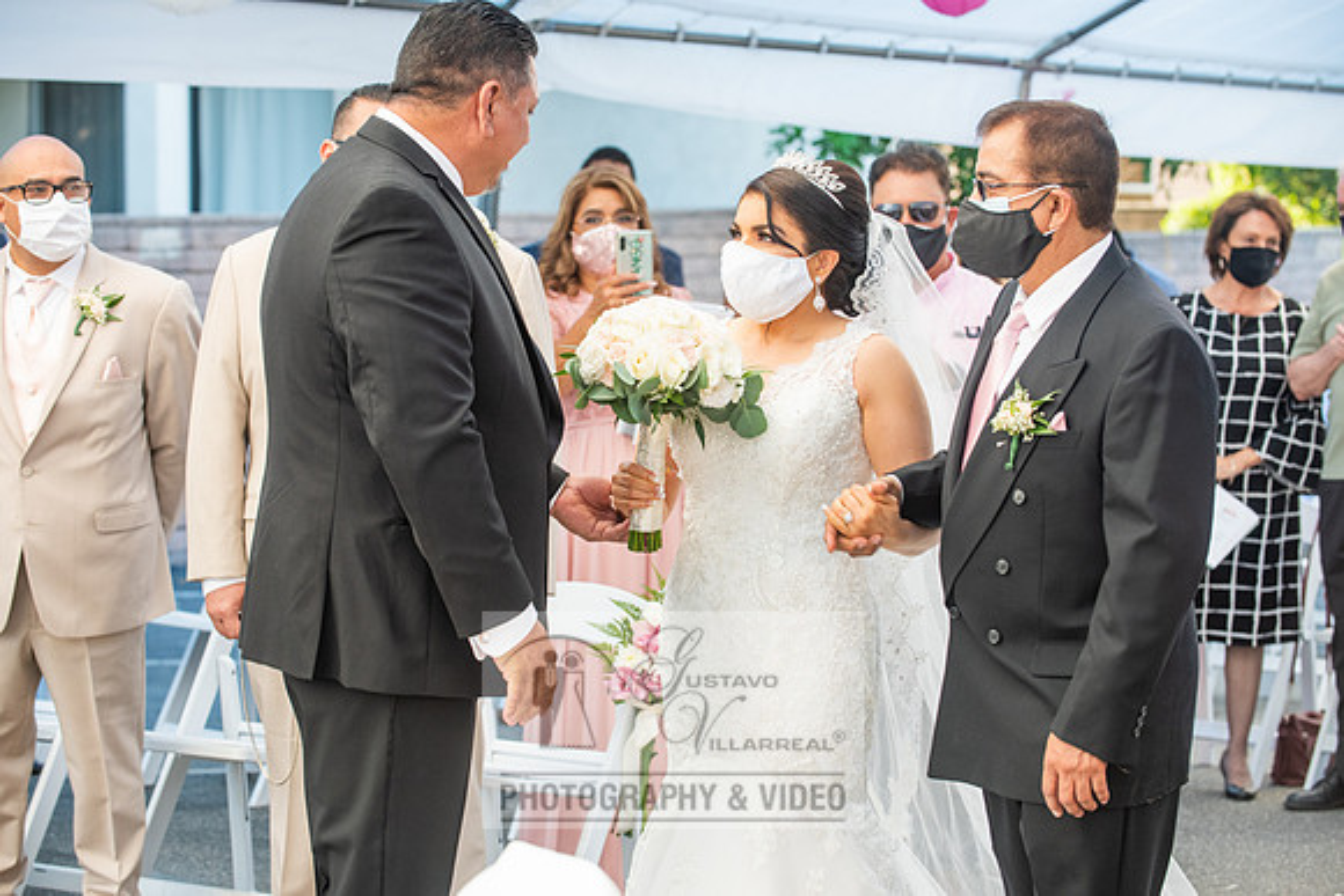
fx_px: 3791
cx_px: 672
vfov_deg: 13.5
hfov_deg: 20.1
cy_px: 448
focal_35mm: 102
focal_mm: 98
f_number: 5
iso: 640
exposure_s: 1/125
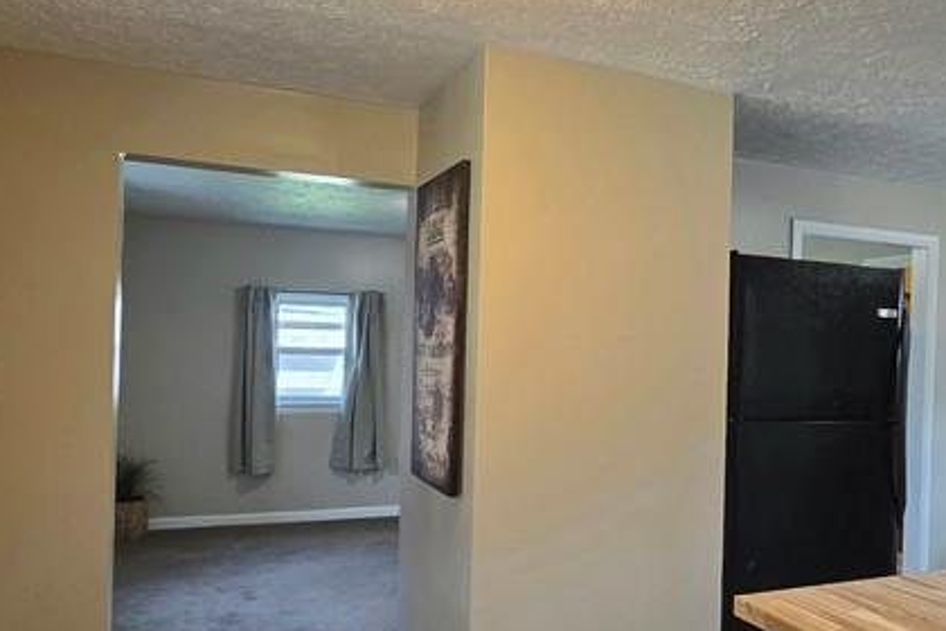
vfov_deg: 39.9
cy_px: 349
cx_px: 707
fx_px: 867
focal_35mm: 33
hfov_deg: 54.6
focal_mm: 2.2
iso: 200
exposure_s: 1/120
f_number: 1.9
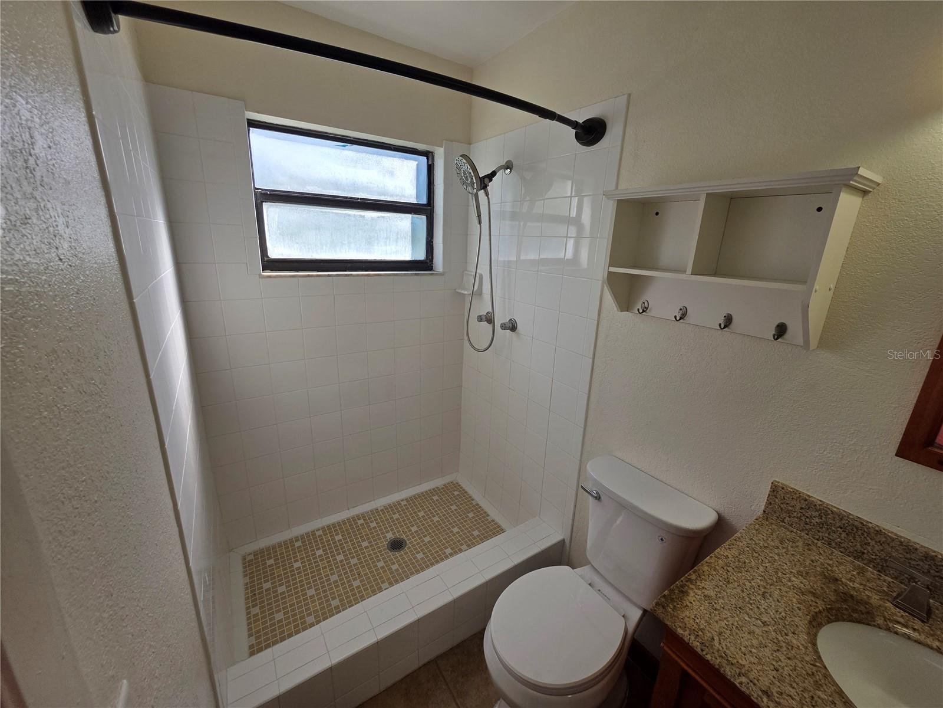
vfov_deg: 89.9
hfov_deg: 106.2
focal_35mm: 13
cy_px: 354
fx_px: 354
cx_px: 472
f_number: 1.9
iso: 40
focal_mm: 2.2
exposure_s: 1/487
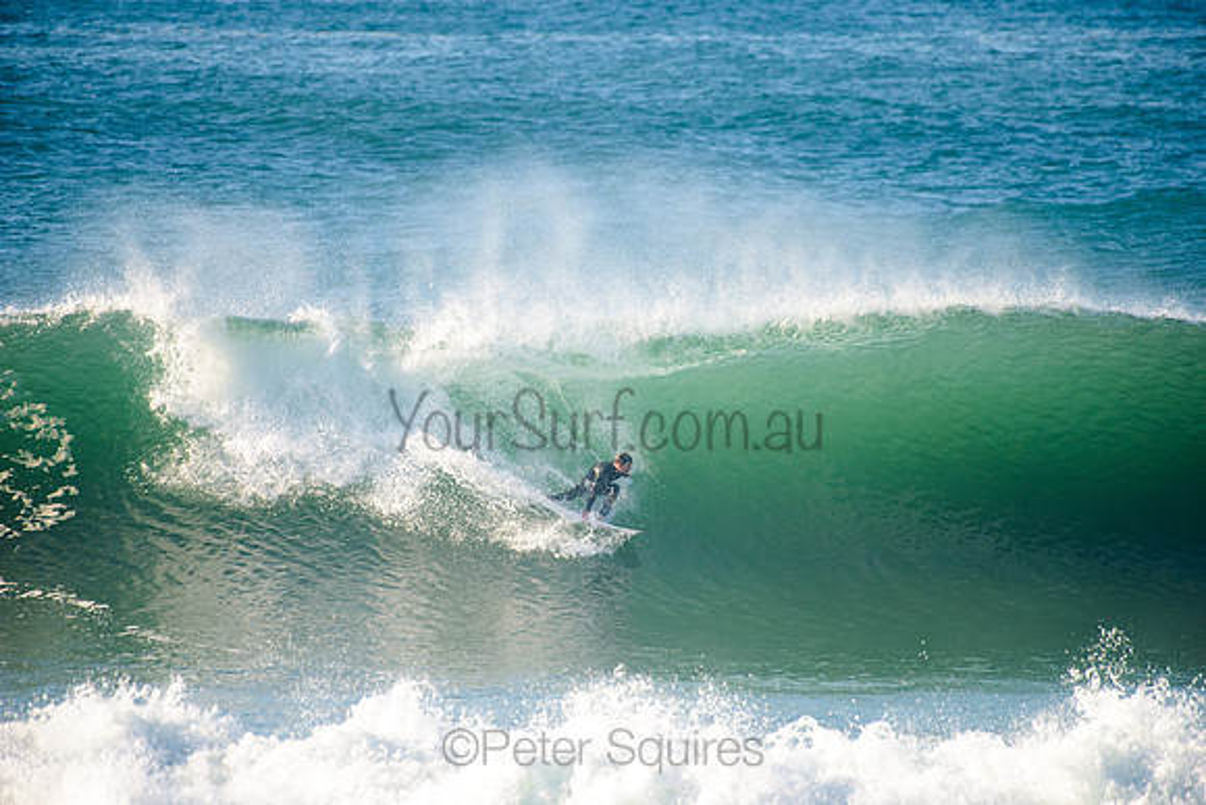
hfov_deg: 4.1
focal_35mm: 500
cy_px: 402
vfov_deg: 2.8
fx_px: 16753
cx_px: 603
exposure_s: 1/1600
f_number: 5.6
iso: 280
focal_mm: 500
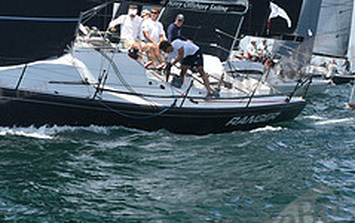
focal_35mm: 173
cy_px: 10
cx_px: 126
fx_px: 1676
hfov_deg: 12.1
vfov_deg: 7.6
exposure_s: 1/800
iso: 320
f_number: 9
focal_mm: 70
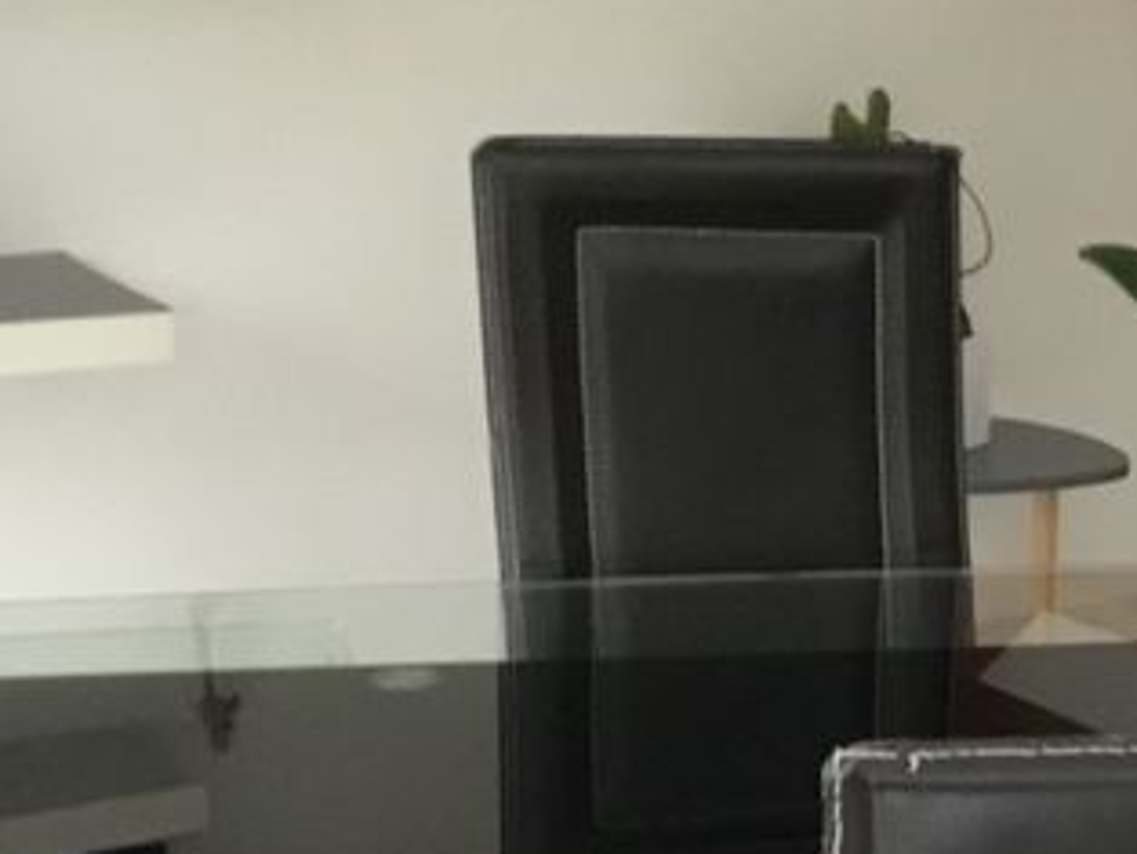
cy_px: 934
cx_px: 1409
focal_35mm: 99
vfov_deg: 14.6
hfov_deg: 18.6
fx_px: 3253
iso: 200
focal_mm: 3.3
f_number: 2.4
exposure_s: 1/17
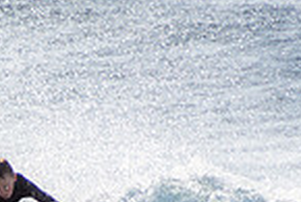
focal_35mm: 2406
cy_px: 272
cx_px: -31
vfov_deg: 0.6
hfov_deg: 0.9
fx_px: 20137
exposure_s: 1/2000
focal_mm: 400
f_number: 5.6
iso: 160
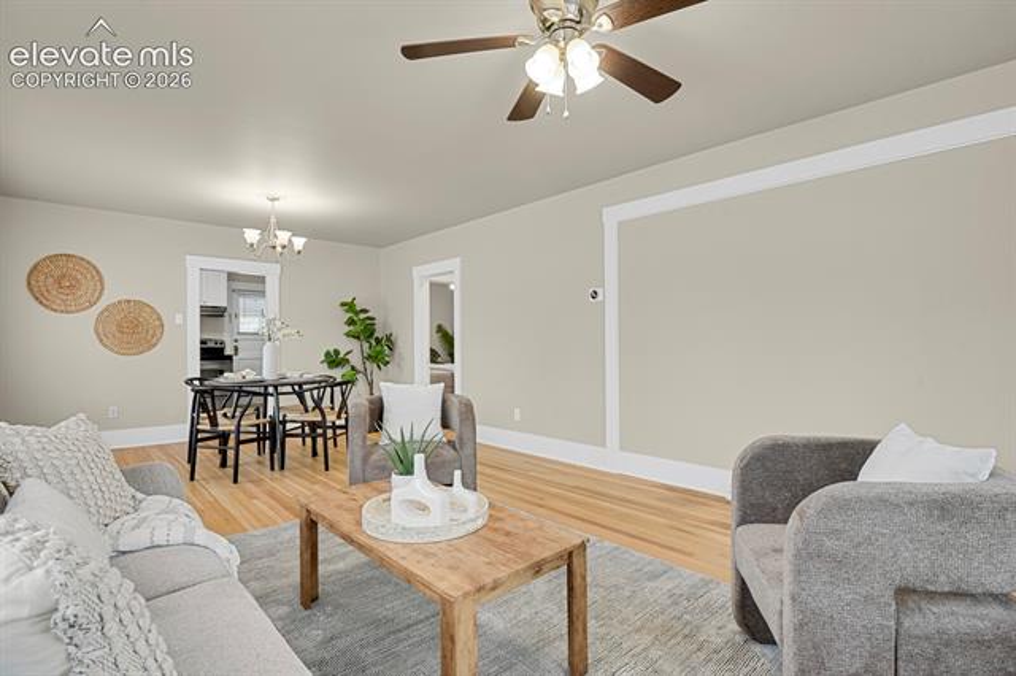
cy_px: 338
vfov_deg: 70.4
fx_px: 480
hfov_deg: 93.3
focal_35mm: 17
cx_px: 508
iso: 250
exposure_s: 1.3
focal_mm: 17
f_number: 8
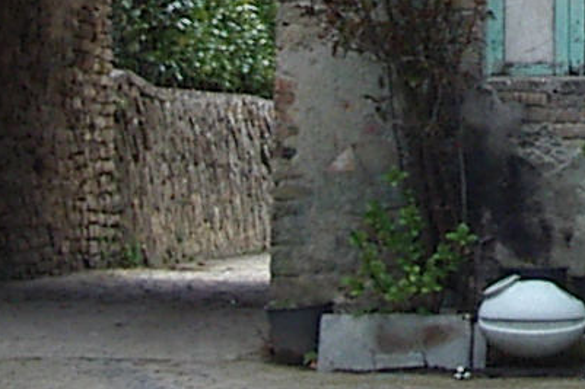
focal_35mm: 202
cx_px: 684
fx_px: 3281
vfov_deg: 6.6
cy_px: -436
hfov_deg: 10.0
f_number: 4.8
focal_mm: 5.8
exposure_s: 1/125
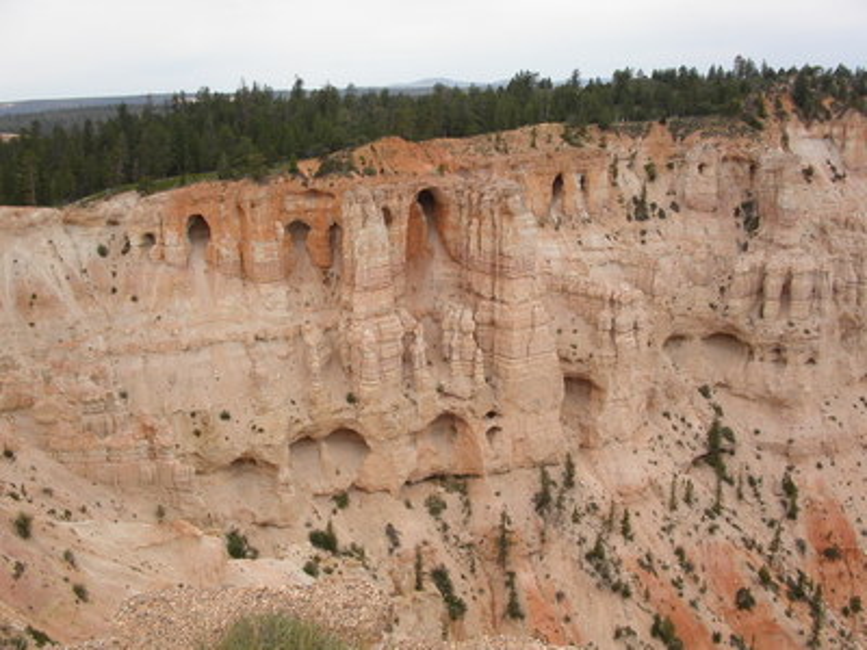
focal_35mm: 38
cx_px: 434
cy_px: 325
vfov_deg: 37.7
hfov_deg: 49.0
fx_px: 952
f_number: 3.5
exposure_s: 1/1000
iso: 100
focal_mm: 7.8
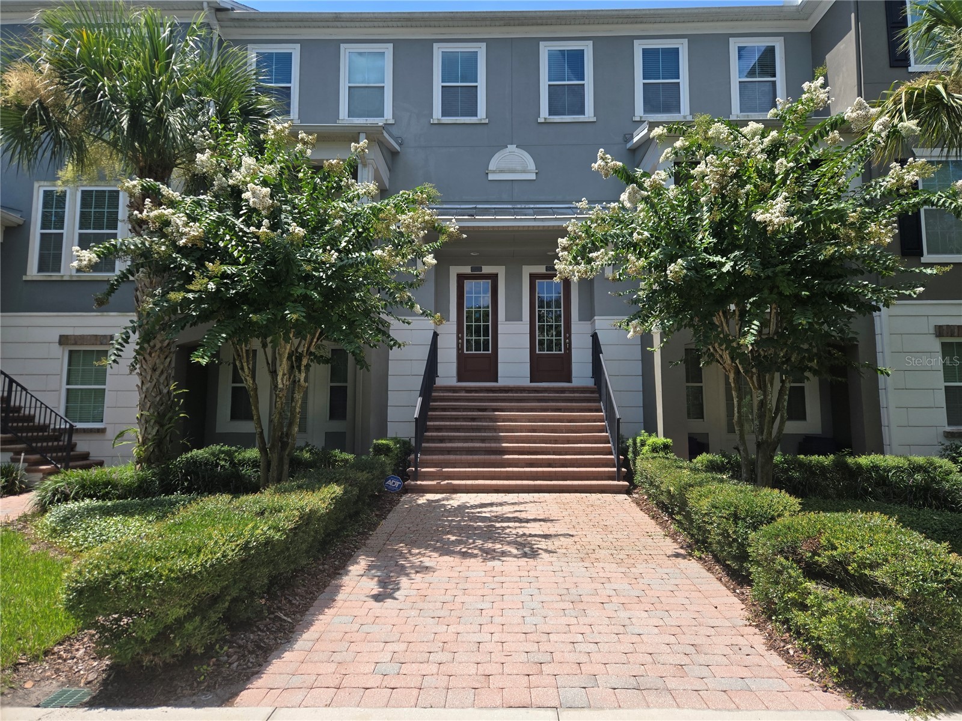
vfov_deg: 58.9
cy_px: 360
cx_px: 481
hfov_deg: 73.9
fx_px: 639
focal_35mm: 23
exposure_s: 1/2921
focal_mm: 5.4
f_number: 1.8
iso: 64
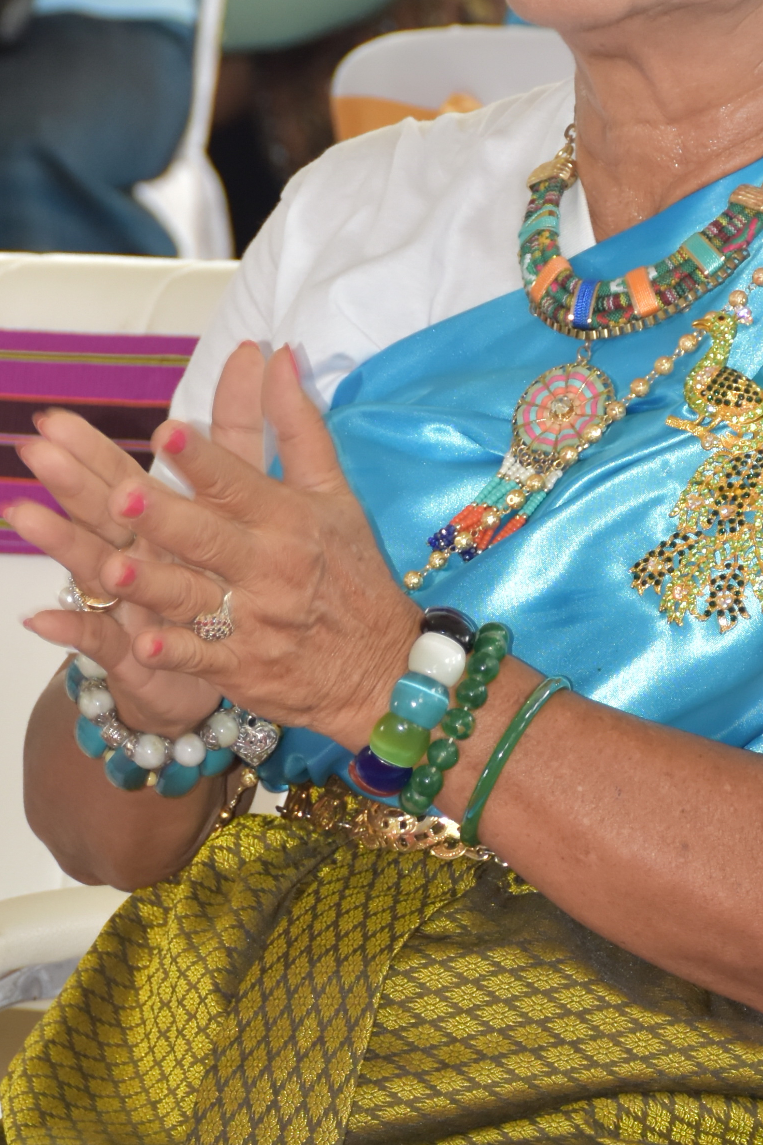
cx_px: 543
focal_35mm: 276
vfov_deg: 7.5
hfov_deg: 5.0
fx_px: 8774
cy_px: 476
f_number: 5.6
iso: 640
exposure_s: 1/125
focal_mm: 70
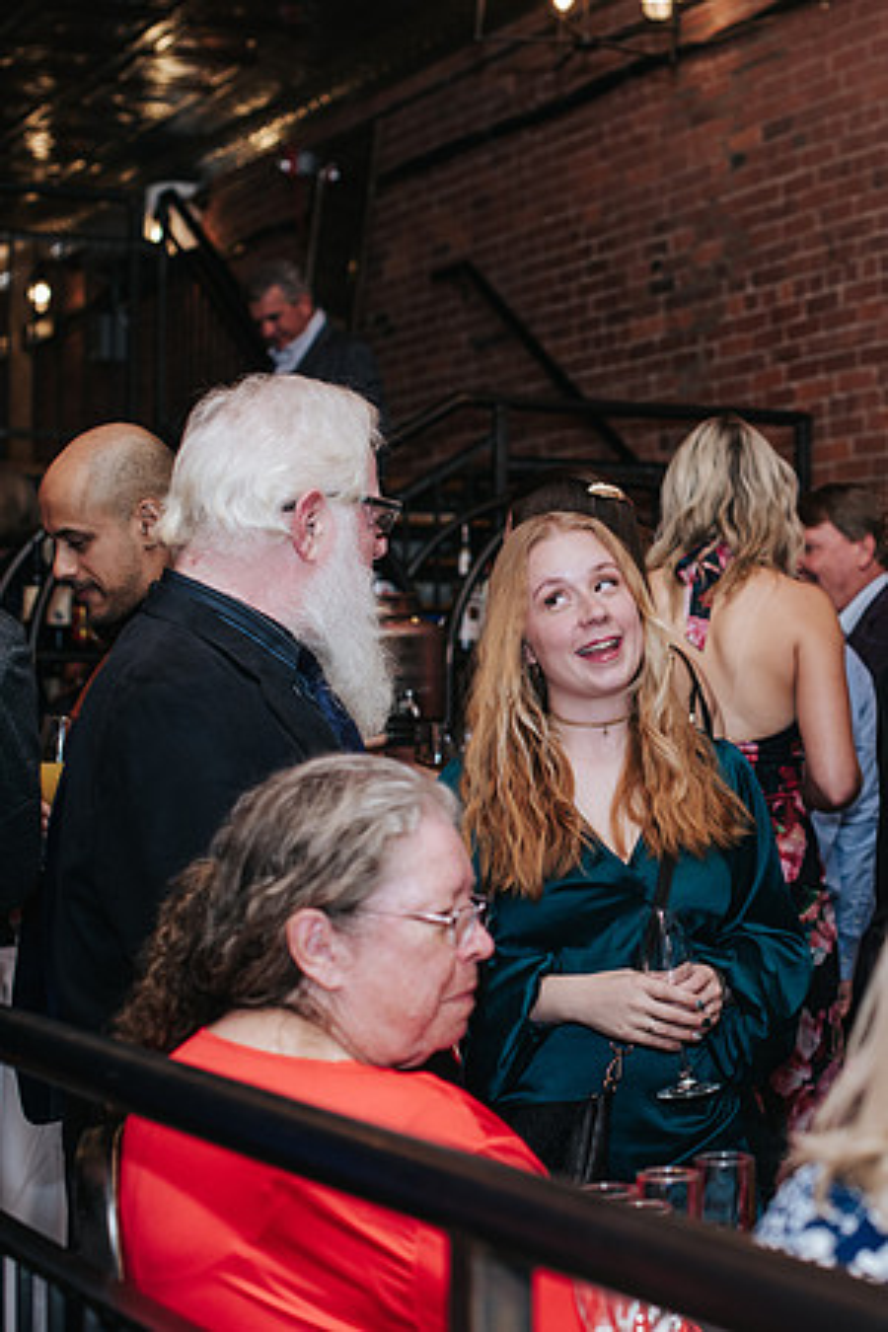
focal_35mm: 75
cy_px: 666
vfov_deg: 27.0
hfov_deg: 18.0
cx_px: 746
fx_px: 2773
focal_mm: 50
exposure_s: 1/200
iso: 800
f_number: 3.2
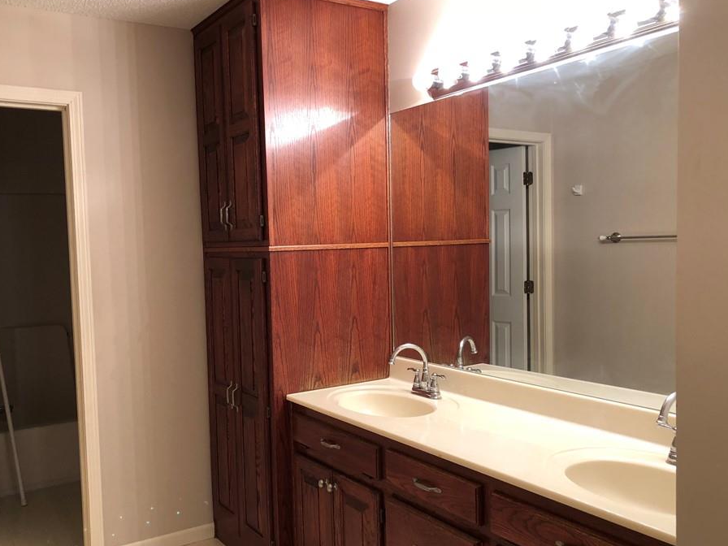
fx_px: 673
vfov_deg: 44.1
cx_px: 320
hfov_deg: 56.7
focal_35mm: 32
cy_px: 287
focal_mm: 3.99
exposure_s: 1/20
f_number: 1.8
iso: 40
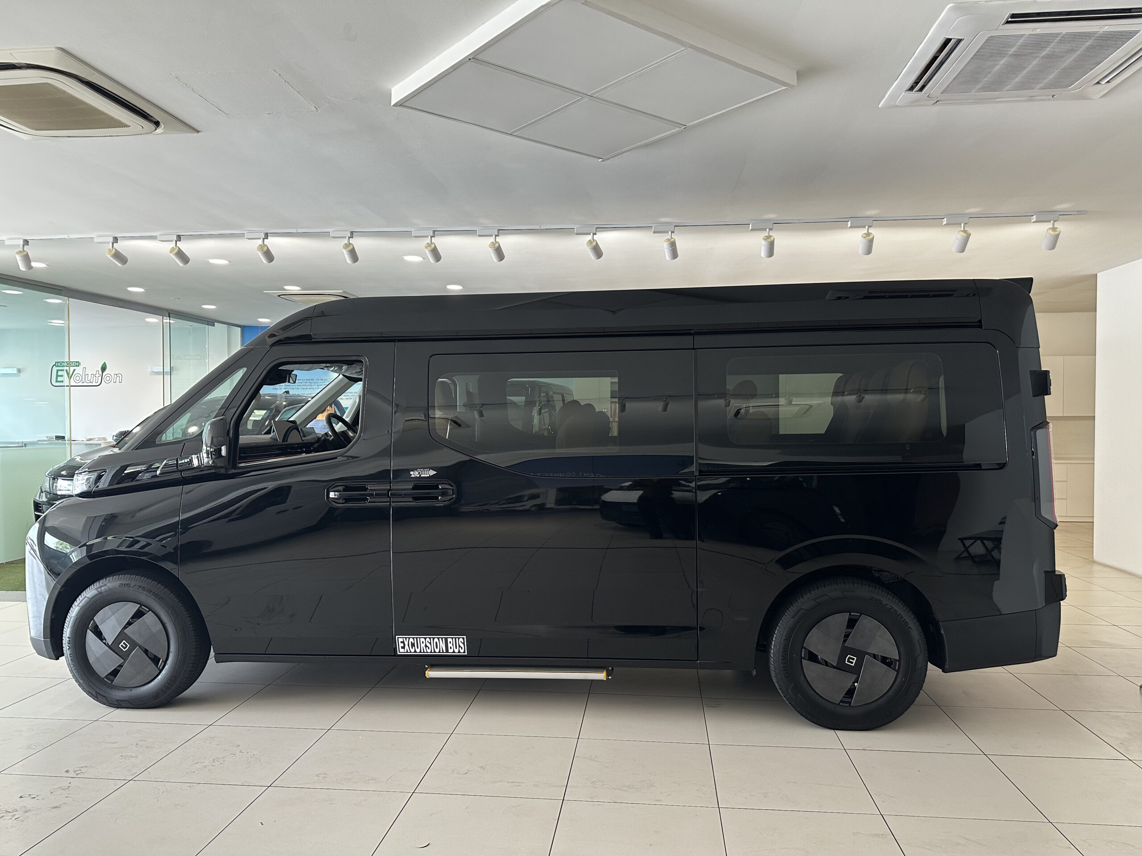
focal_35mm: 24
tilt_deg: -0.9
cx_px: 571
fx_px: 792
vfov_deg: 56.8
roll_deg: -0.1
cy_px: 428
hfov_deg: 71.6
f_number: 1.78
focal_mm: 6.86
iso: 200
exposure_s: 1/50
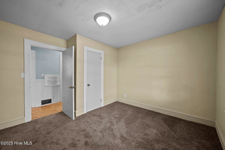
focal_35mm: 14
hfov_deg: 104.2
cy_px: 75
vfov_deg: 81.3
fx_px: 88
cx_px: 112
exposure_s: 1.6
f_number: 8
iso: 100
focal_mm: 14
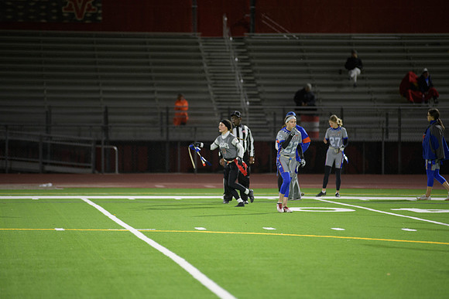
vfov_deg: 6.9
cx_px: 224
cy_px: 150
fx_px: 2495
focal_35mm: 200
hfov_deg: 10.3
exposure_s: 1/200
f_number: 2.8
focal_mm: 200
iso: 1400
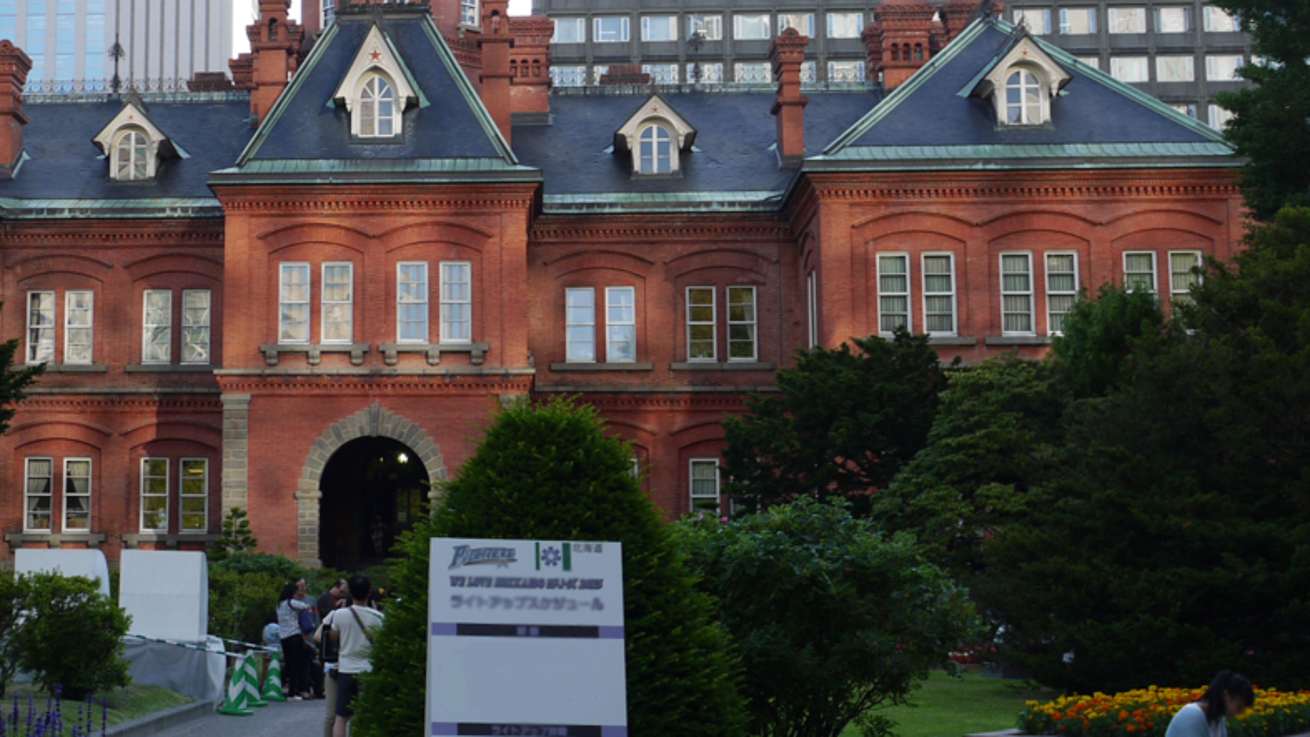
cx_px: 466
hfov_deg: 40.2
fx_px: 1772
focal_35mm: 51
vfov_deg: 23.0
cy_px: 108
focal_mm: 18
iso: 100
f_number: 5
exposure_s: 1/160
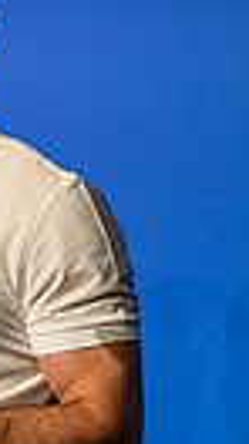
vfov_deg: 2.4
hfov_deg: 1.4
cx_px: -562
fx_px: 10403
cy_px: 156
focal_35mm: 884
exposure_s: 1/500
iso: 800
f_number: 2.8
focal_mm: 180
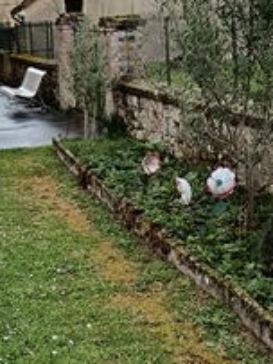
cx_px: 113
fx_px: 811
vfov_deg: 24.8
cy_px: 302
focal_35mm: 77
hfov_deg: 19.1
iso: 100
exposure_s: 1/105
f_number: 1.9
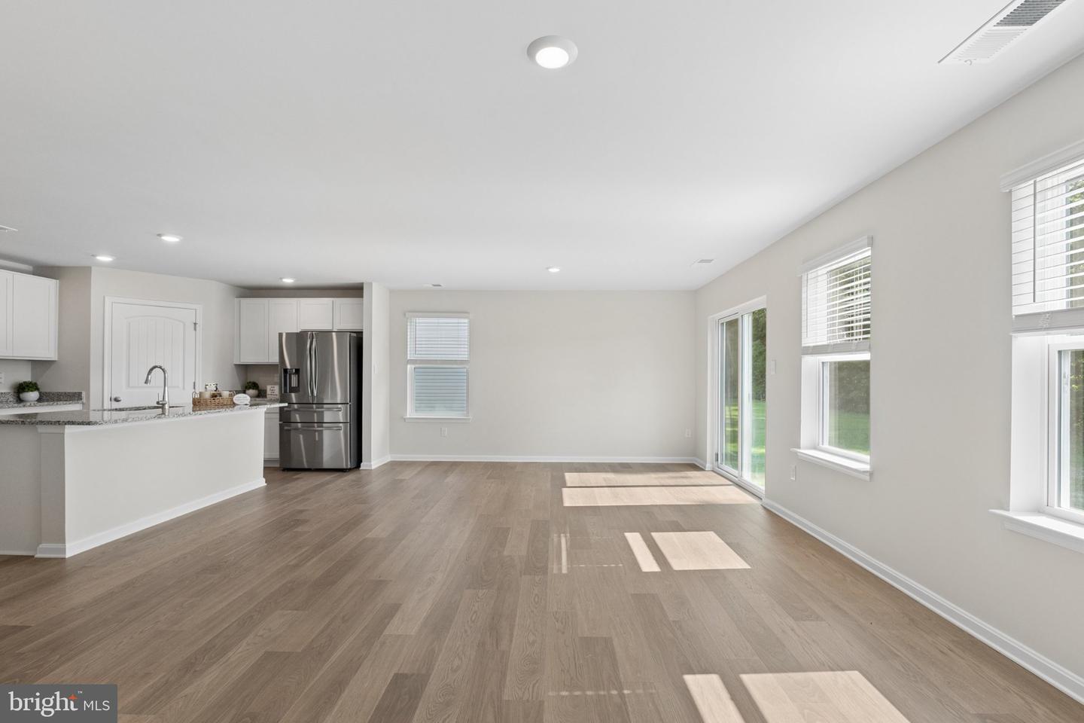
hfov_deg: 95.0
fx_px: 497
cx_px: 542
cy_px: 362
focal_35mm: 16
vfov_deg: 72.1
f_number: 8
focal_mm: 11
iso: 400
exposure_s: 1/100
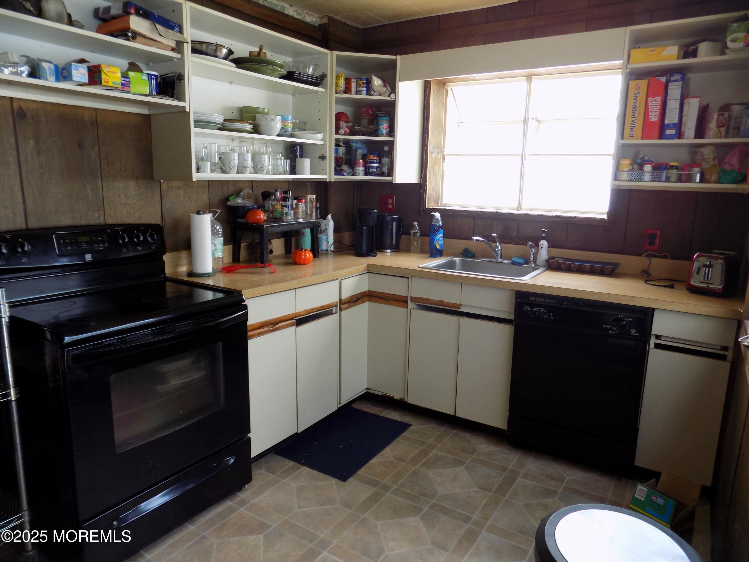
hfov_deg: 73.9
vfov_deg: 58.9
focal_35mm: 23
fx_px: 498
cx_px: 374
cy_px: 281
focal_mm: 4
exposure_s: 1/40
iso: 80
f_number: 3.1
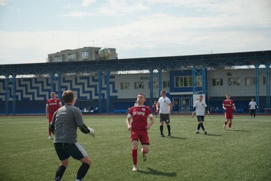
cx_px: 136
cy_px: 90
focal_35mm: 70
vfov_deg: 19.5
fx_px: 527
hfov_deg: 28.8
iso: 80
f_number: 2.8
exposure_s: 1/250
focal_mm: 70
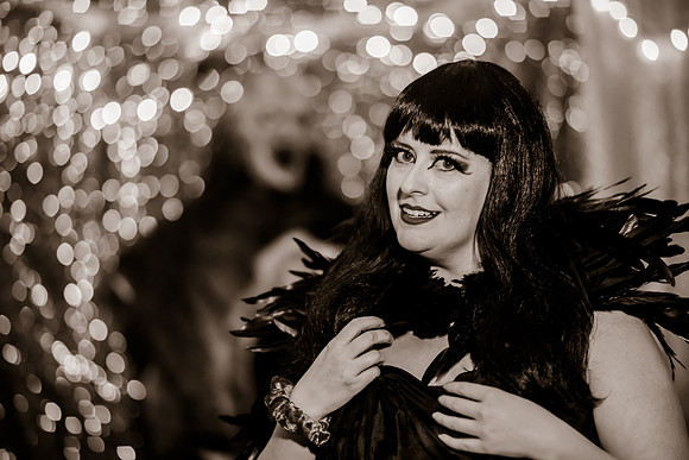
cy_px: 230
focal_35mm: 105
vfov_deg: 13.0
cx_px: 344
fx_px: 2010
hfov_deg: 19.5
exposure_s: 1/100
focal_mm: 105
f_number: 2
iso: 2500
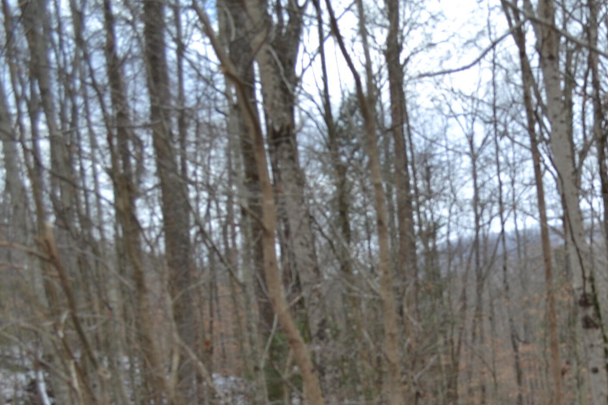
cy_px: 414
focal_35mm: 57
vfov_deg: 22.7
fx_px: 962
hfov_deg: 32.2
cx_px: 611
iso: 110
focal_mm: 18
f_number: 5.6
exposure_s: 1/125
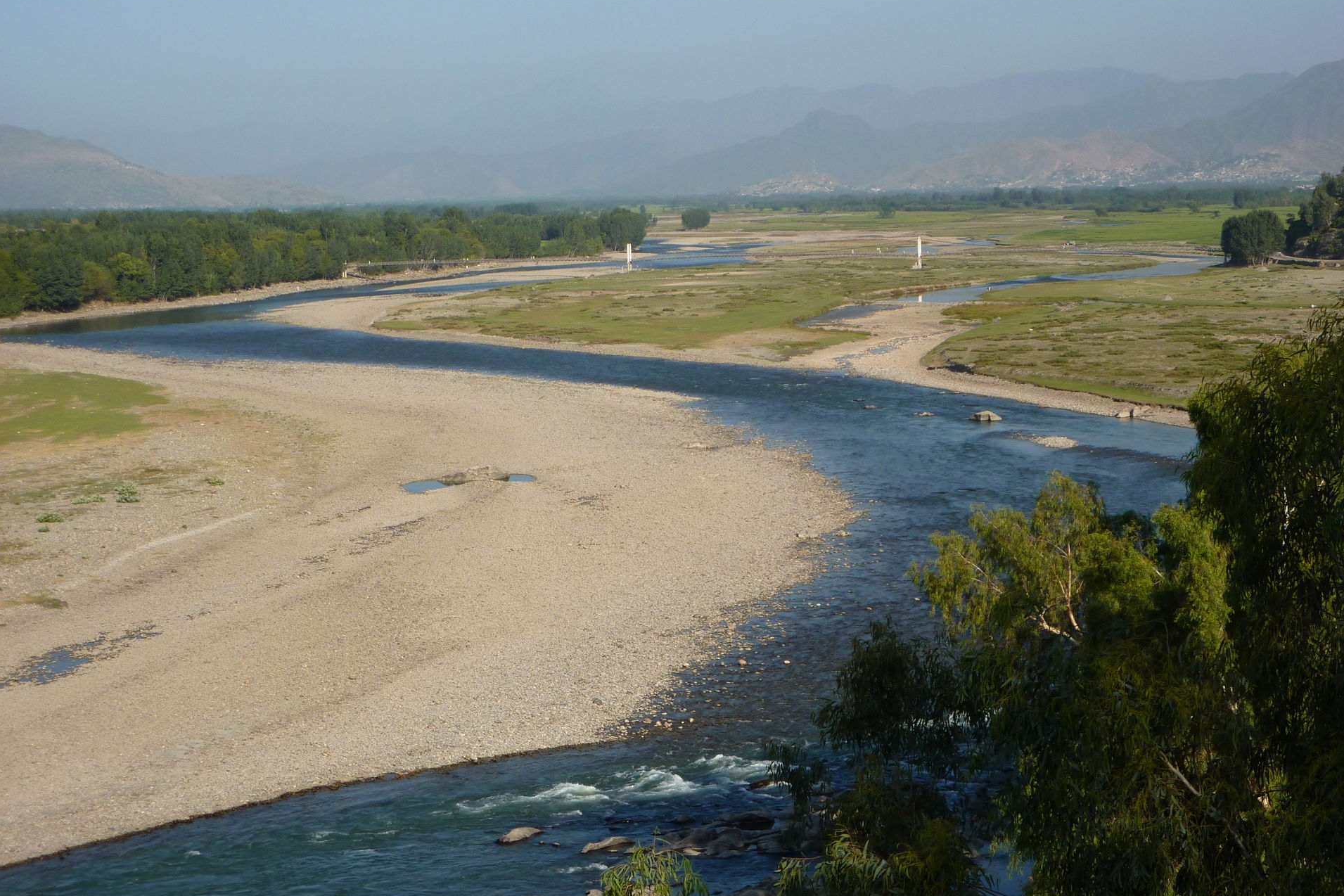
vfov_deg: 19.5
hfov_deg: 28.8
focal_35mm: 70
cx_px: 673
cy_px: 497
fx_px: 2613
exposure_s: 1/400
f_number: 5
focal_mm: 11
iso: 80
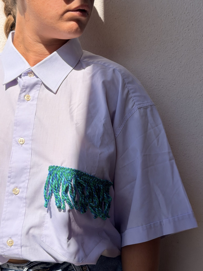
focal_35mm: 48
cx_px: 102
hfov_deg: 30.3
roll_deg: -1.1
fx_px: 375
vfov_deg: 39.7
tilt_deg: -6.7
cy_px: 136
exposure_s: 1/7874
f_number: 1.78
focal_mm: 6.76
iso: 80
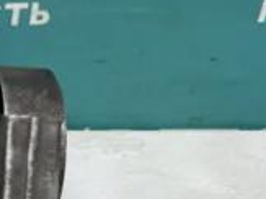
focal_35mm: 102
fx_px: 783
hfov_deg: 16.7
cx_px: -181
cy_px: 124
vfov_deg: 14.5
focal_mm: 4.2
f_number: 1.6
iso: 100
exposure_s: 1/100
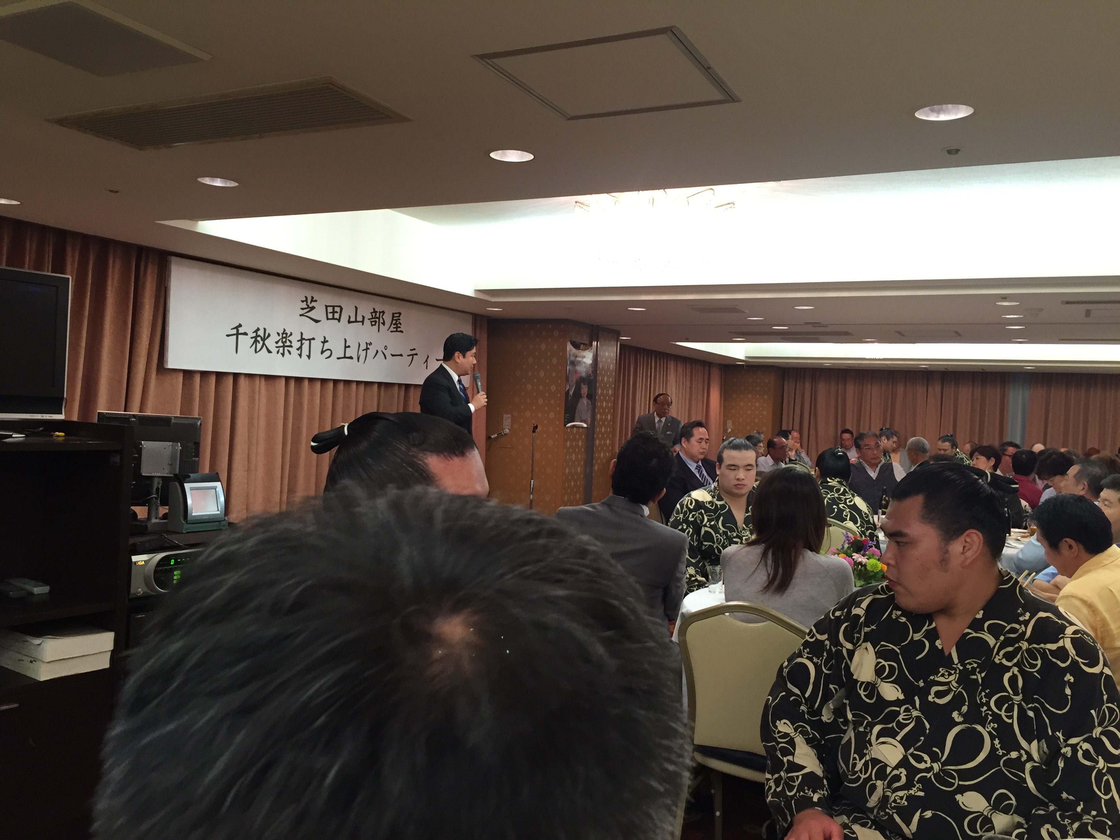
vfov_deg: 48.2
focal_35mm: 29
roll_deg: -3.0
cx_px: 560
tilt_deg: -1.3
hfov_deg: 61.7
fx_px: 938
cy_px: 420
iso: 100
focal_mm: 4.15
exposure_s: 1/30
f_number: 2.2
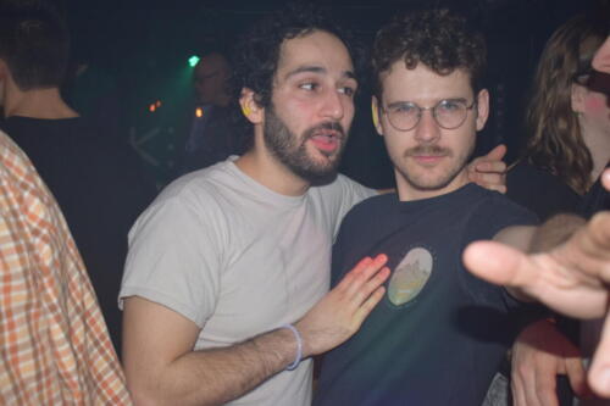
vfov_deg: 36.8
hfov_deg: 53.1
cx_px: 305
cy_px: 203
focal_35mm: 36
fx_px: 610
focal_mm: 24
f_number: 4
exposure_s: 1/60
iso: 1400
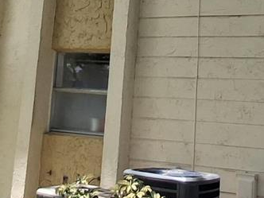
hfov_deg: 25.3
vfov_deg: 18.3
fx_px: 587
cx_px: 140
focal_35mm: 77
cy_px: -27
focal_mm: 1.64
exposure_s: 1/1124
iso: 40
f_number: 2.2
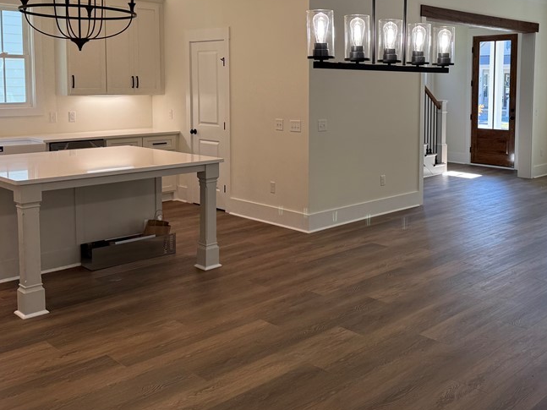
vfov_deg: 37.1
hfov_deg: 48.2
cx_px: 365
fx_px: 600
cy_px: 123
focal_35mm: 38
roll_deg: -0.8
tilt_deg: -4.2
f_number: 1.78
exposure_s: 1/162
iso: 80
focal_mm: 6.76
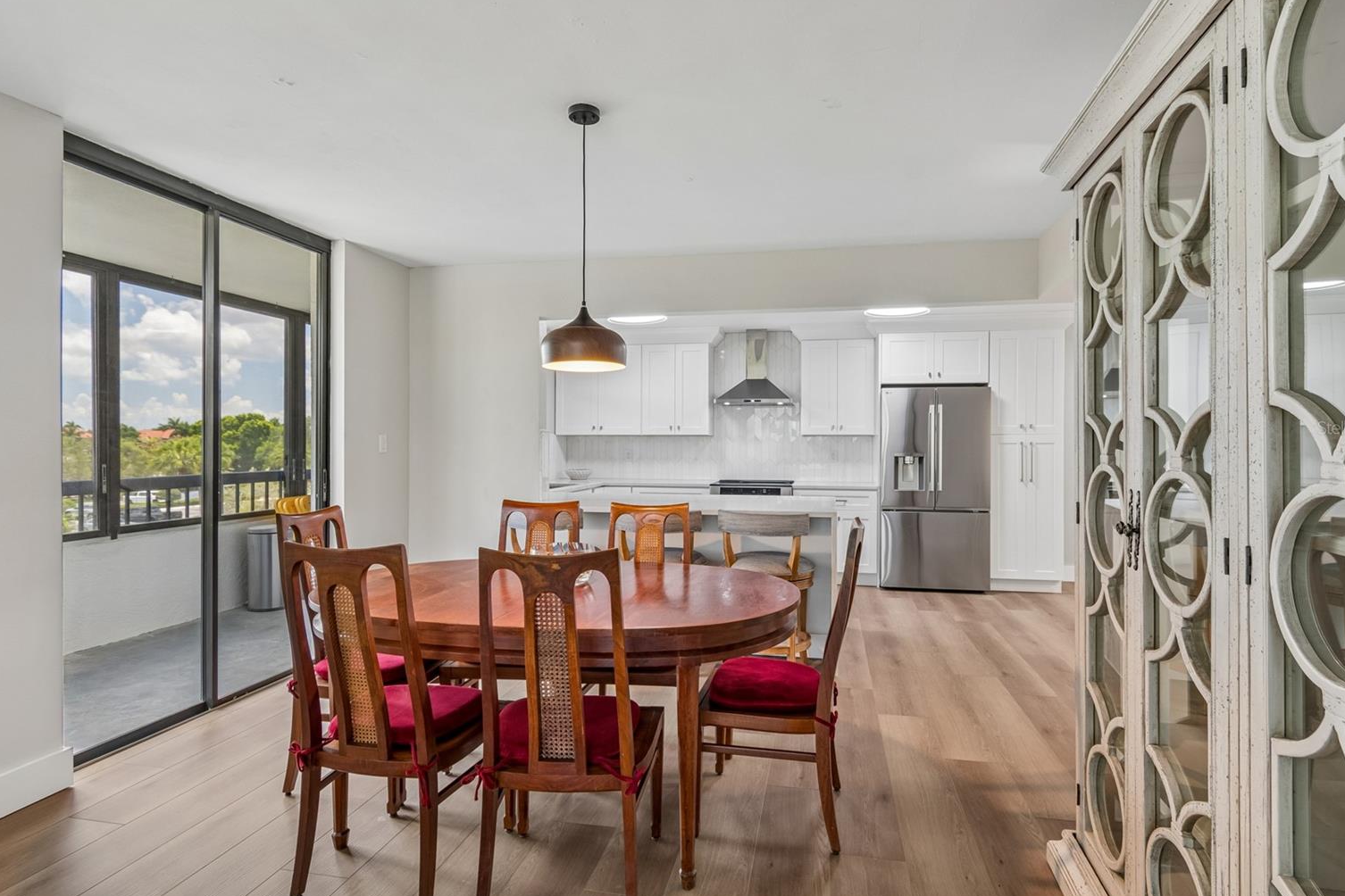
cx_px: 682
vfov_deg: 70.4
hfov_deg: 93.3
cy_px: 427
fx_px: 635
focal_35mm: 17
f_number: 7.1
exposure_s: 1/3.33
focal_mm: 11
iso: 100
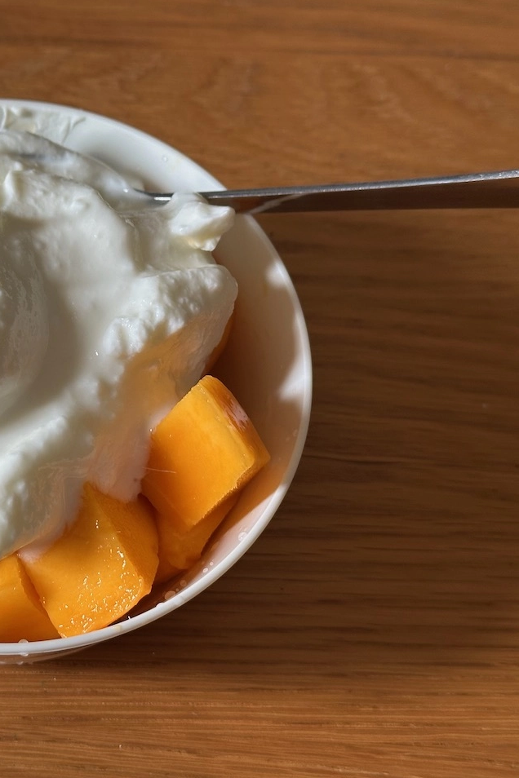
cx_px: 5
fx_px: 1449
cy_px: 388
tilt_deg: -63.0
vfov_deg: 30.1
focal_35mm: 67
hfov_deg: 19.7
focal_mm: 6.9
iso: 80
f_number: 1.8
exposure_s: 1/121
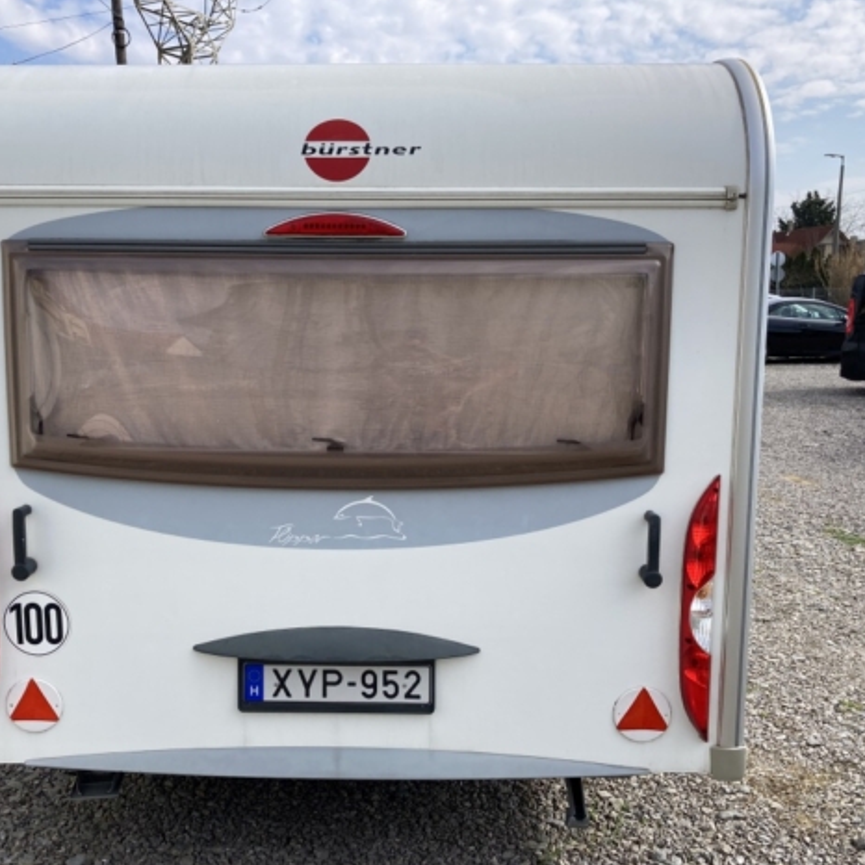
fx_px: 961
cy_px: 444
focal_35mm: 34
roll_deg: -0.1
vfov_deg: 48.4
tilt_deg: -7.9
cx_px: 368
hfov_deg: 48.3
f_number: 1.8
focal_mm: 3.99
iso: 20
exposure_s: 1/1799
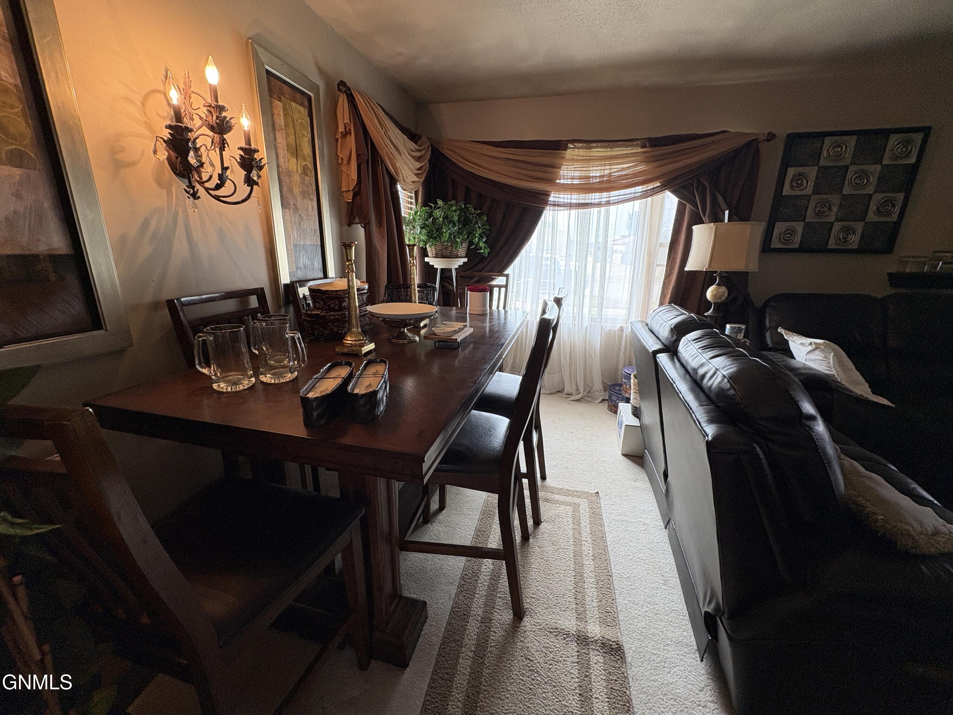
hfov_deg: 102.1
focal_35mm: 14
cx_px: 476
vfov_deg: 85.7
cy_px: 358
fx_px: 385
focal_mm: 2.22
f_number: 2.2
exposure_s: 1/120
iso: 125
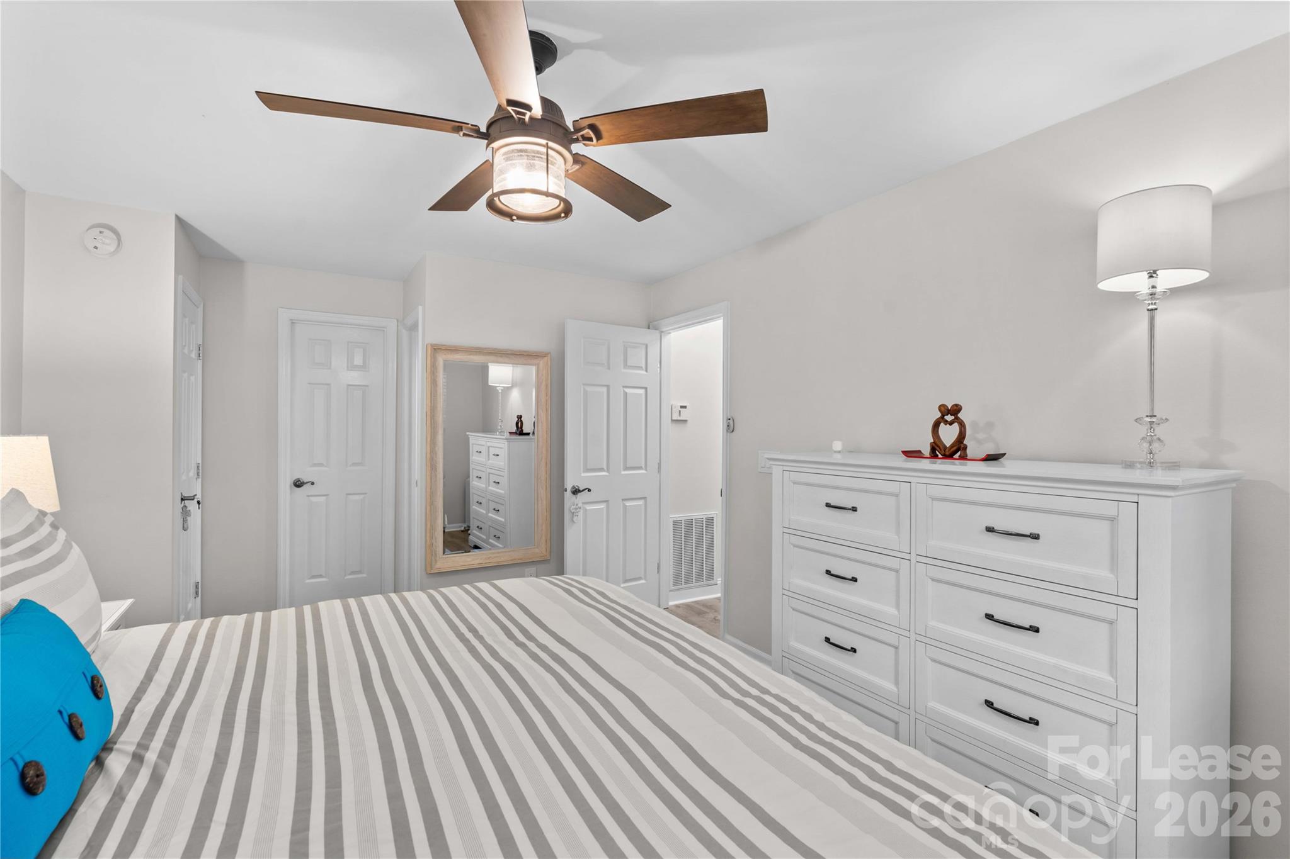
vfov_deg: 73.7
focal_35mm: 16
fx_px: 573
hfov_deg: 96.7
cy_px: 430
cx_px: 645
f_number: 8
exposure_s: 1.3
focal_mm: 16
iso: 100
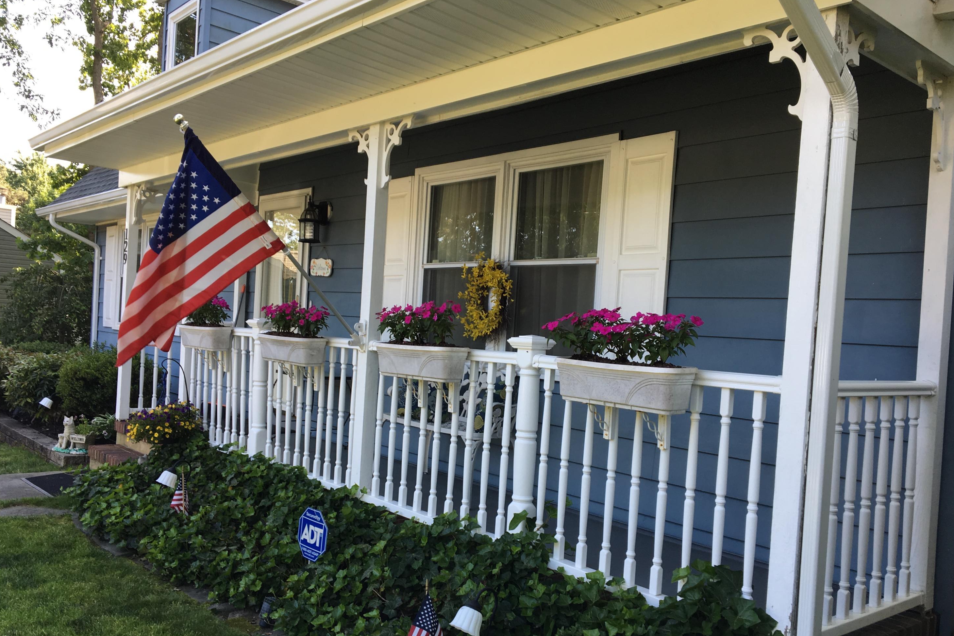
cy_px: 356
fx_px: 821
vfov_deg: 42.3
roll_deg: -3.7
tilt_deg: +0.1
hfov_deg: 60.3
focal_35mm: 31
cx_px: 465
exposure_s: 1/121
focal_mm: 4.15
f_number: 2.2
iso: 25
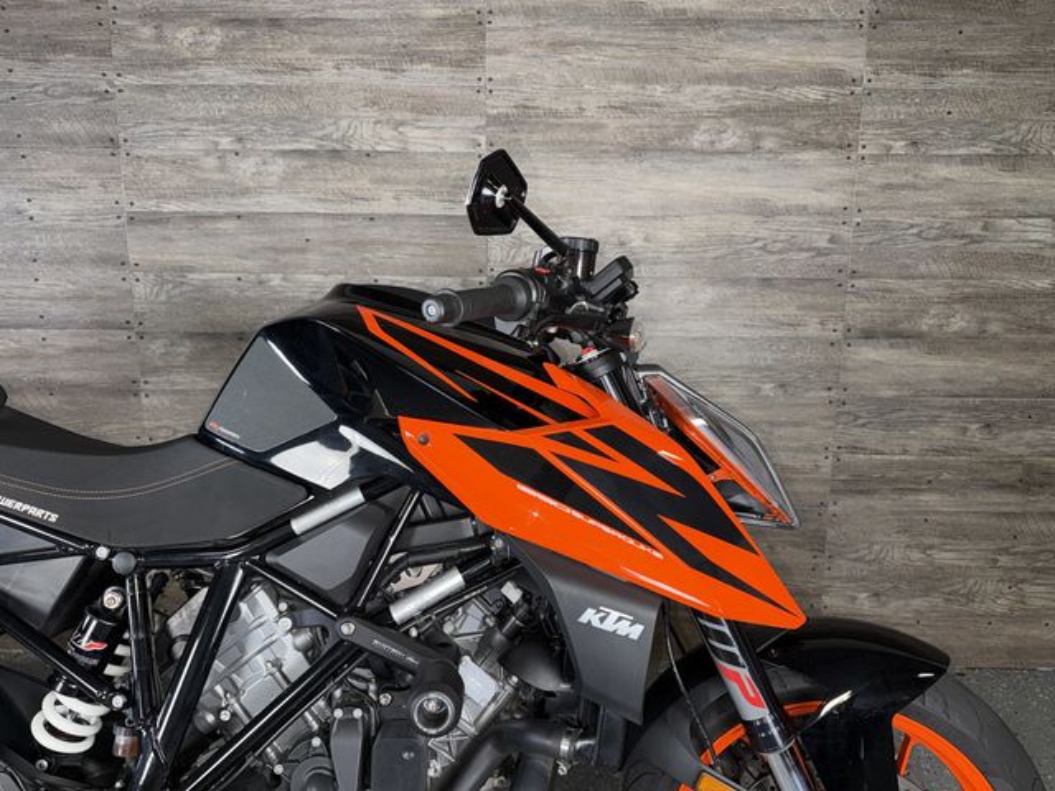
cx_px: 528
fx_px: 731
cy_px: 396
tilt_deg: -10.0
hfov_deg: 71.6
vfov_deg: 56.8
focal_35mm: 24
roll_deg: -0.5
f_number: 1.78
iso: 64
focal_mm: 6.76
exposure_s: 1/30
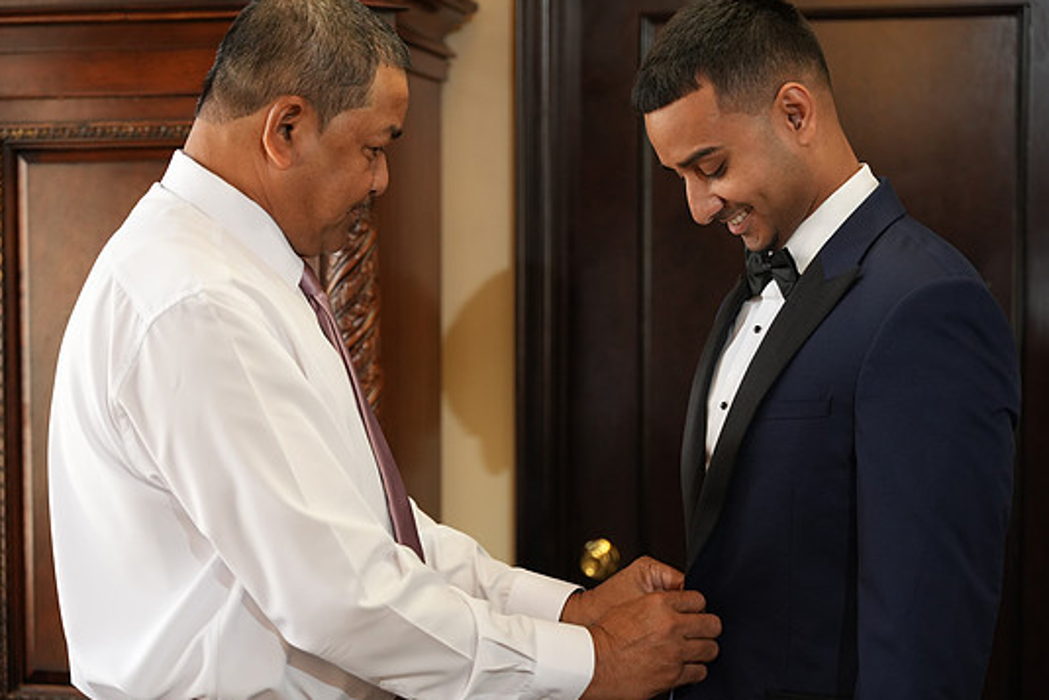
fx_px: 1894
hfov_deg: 30.9
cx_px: 541
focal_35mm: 65
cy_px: 356
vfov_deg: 20.9
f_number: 2.8
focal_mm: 60
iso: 1600
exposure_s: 1/100
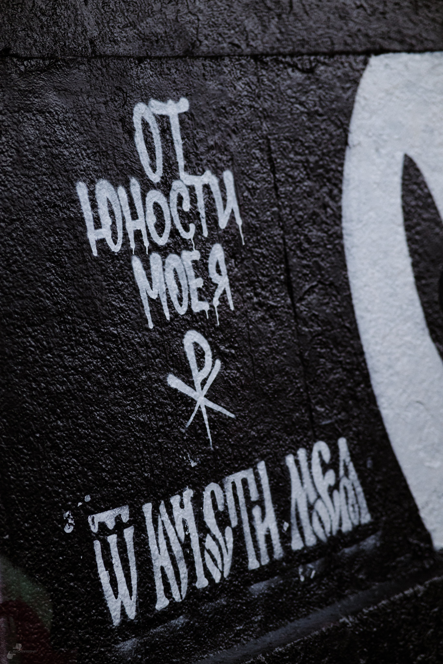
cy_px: 332
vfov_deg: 23.9
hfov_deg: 16.1
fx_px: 1569
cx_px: 222
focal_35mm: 85
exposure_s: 1/320
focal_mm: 85
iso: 2500
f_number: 2
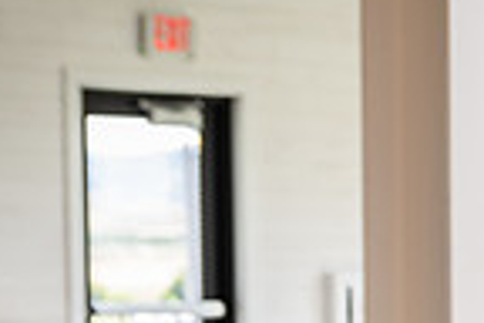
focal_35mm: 194
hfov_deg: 10.2
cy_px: 493
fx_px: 2608
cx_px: 790
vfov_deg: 7.0
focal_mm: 48
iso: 320
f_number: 3.2
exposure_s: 1/125
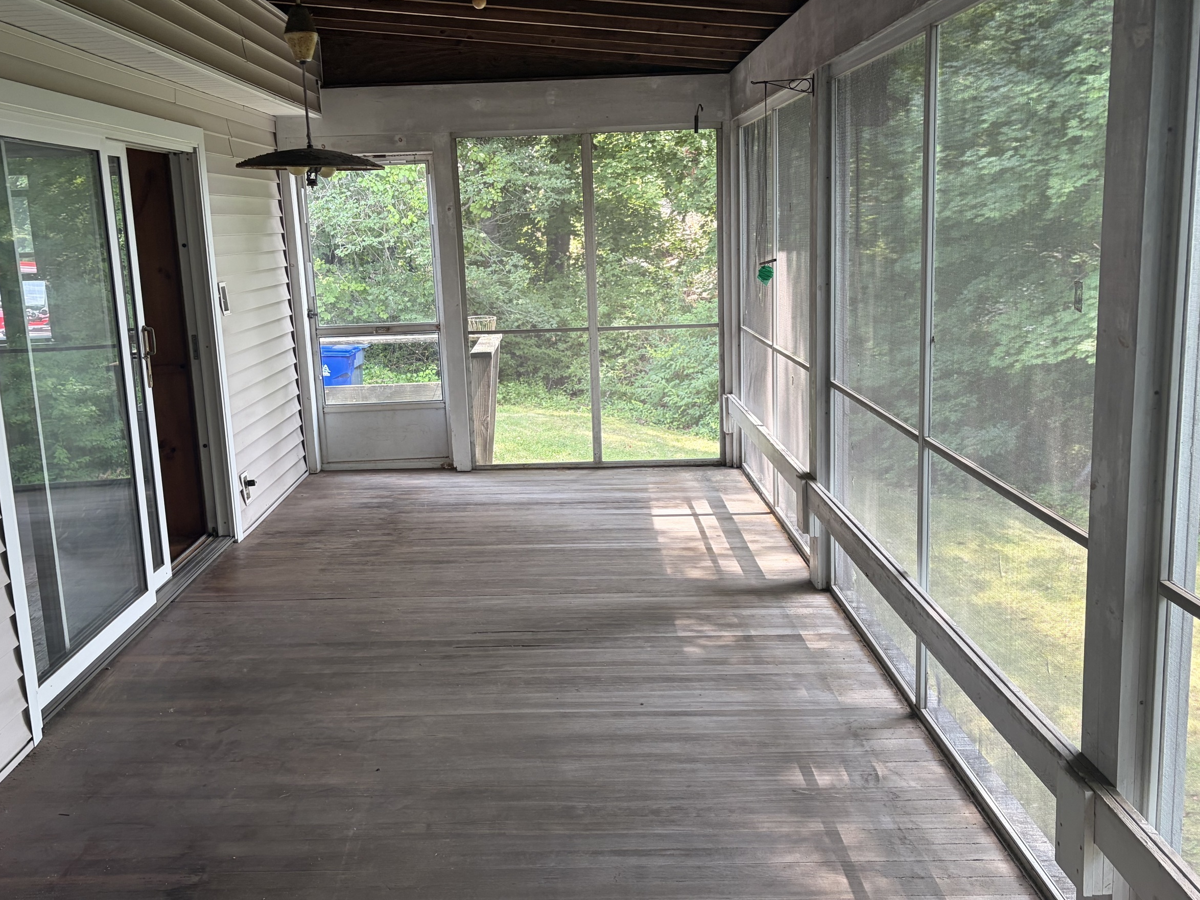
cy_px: 442
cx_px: 564
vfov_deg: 41.8
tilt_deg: -10.7
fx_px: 1179
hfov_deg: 53.9
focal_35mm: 34
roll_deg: +2.3
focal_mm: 5.96
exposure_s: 1/122
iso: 125
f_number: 1.6
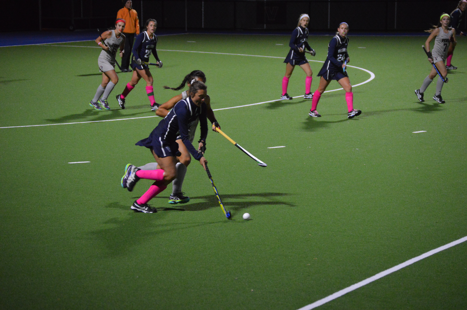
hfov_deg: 13.7
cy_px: 155
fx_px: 1944
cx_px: 234
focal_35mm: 150
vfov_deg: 9.1
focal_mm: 100
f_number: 4.8
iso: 3200
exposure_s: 1/400
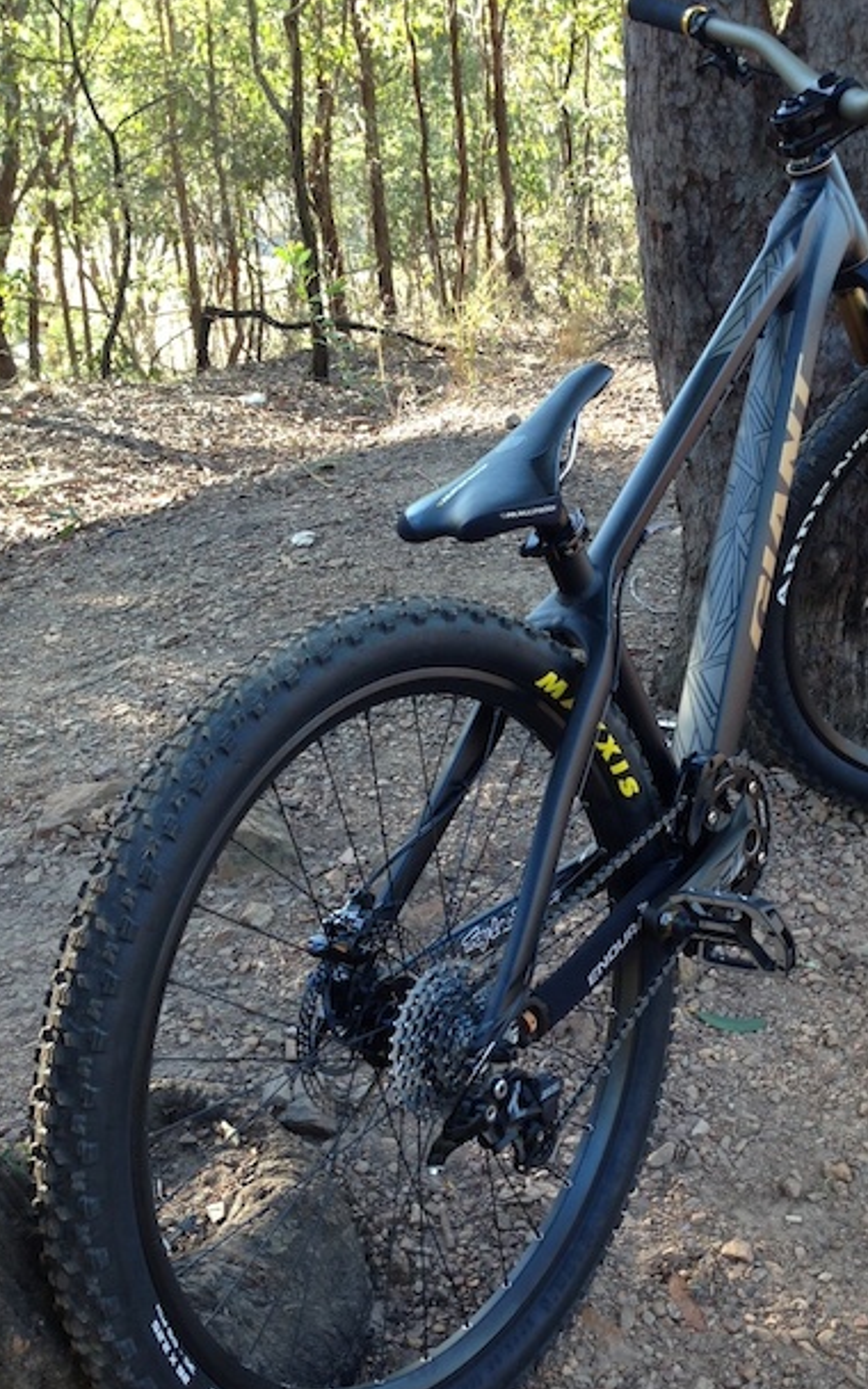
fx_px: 1741
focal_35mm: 46
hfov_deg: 27.7
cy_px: 713
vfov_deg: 43.5
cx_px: 617
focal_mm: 4.13
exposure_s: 1/60
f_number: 2.4
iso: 50
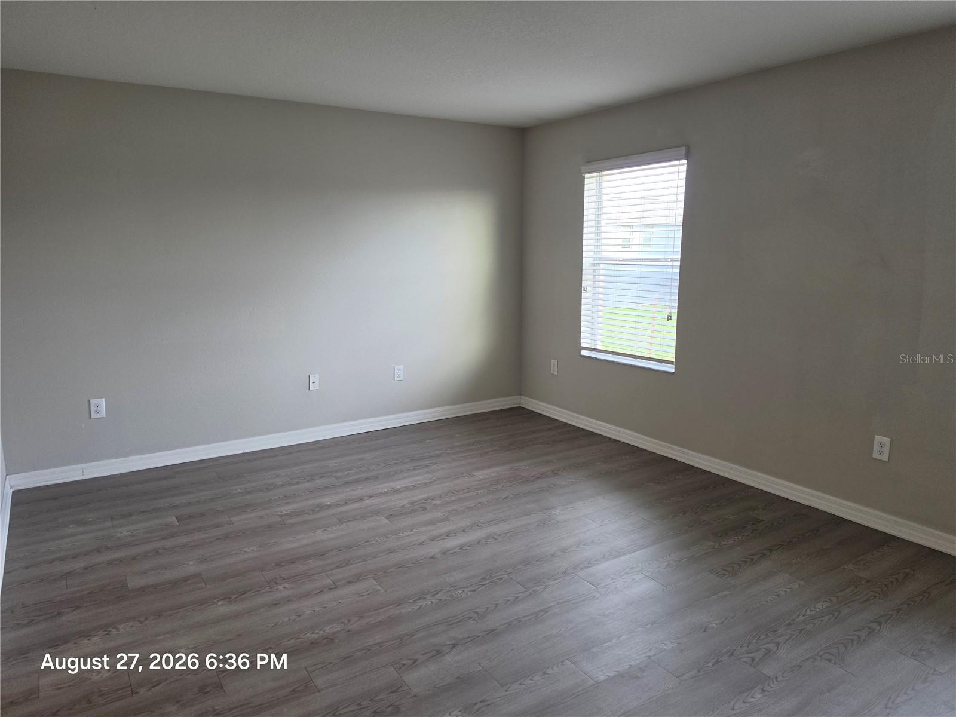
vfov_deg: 58.9
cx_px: 478
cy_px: 358
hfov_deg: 73.9
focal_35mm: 23
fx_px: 635
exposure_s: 1/180
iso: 125
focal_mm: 6.5
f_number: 1.4
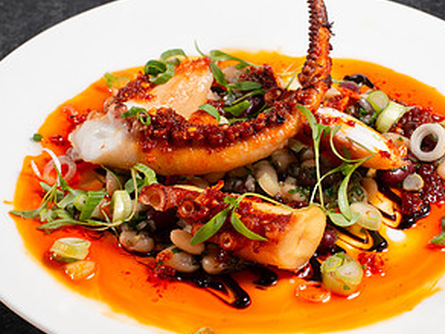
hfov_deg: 17.3
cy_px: 151
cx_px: 259
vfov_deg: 13.0
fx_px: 1466
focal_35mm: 114
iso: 200
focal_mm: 50
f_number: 9
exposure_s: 1/200
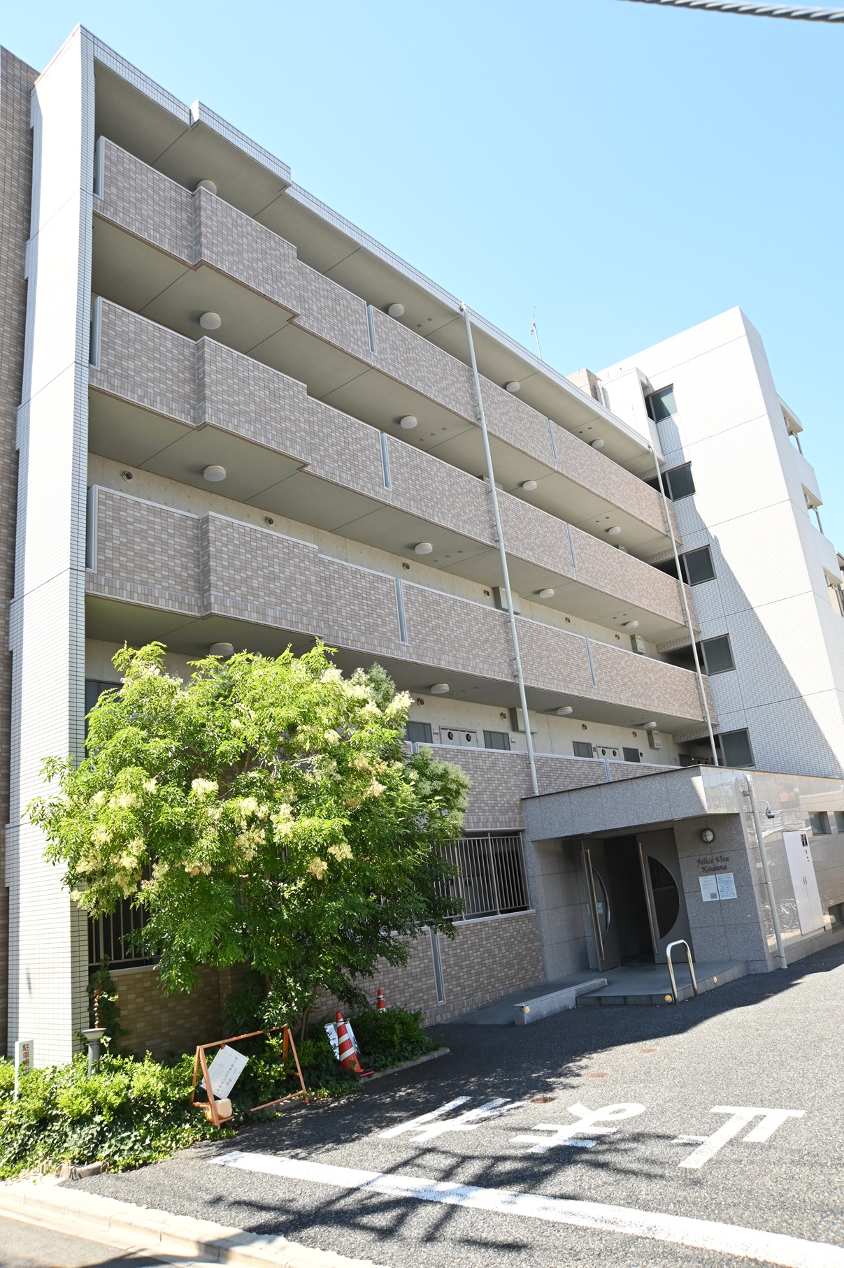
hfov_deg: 53.1
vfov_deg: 73.8
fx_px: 845
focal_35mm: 24
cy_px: 634
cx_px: 422
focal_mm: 24
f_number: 11
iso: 640
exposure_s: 1/200
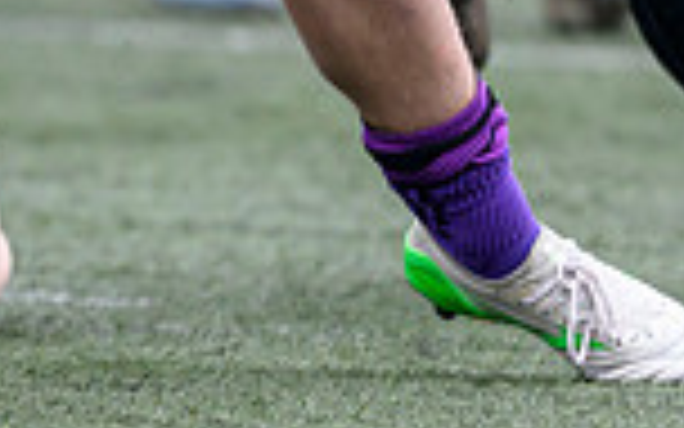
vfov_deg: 0.6
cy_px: -330
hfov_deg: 0.9
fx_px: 44310
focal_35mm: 2377
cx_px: 153
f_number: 3.5
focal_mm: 400
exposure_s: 1/1600
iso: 500
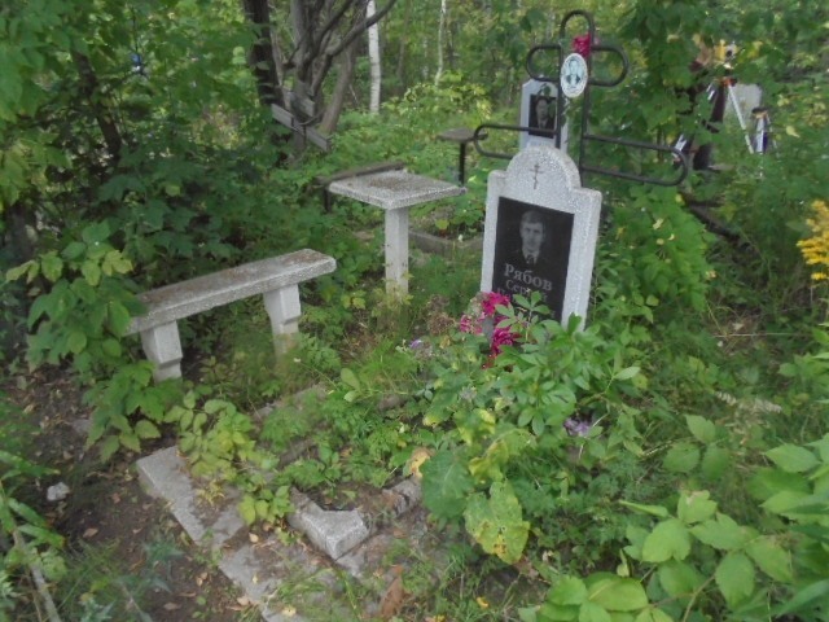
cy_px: 311
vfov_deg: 53.1
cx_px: 414
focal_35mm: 26
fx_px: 623
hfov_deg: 67.3
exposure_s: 1/250
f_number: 3.5
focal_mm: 4.6
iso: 400
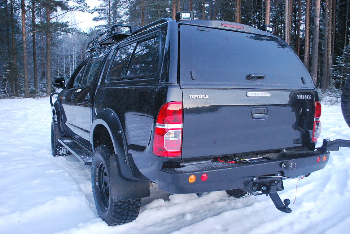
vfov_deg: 40.1
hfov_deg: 57.2
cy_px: 117
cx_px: 175
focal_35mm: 33
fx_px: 321
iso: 1600
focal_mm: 22
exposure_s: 1/20
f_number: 4
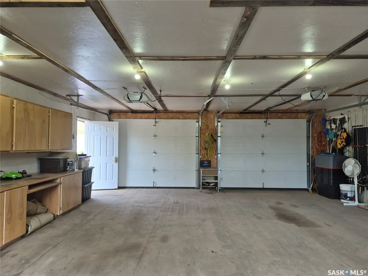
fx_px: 245
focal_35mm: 23
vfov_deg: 58.9
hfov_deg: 73.9
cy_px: 138
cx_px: 184
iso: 100
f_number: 1.8
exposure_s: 1/120
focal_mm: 5.4
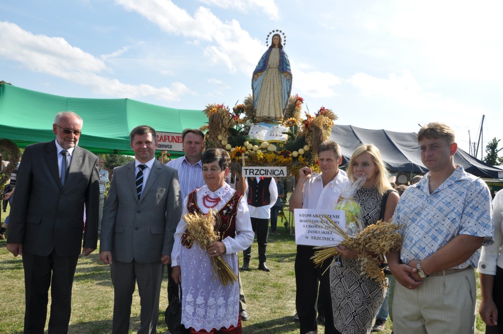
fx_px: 440
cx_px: 252
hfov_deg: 59.6
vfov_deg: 41.6
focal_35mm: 32
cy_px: 167
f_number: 9
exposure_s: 1/320
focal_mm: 21
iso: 200
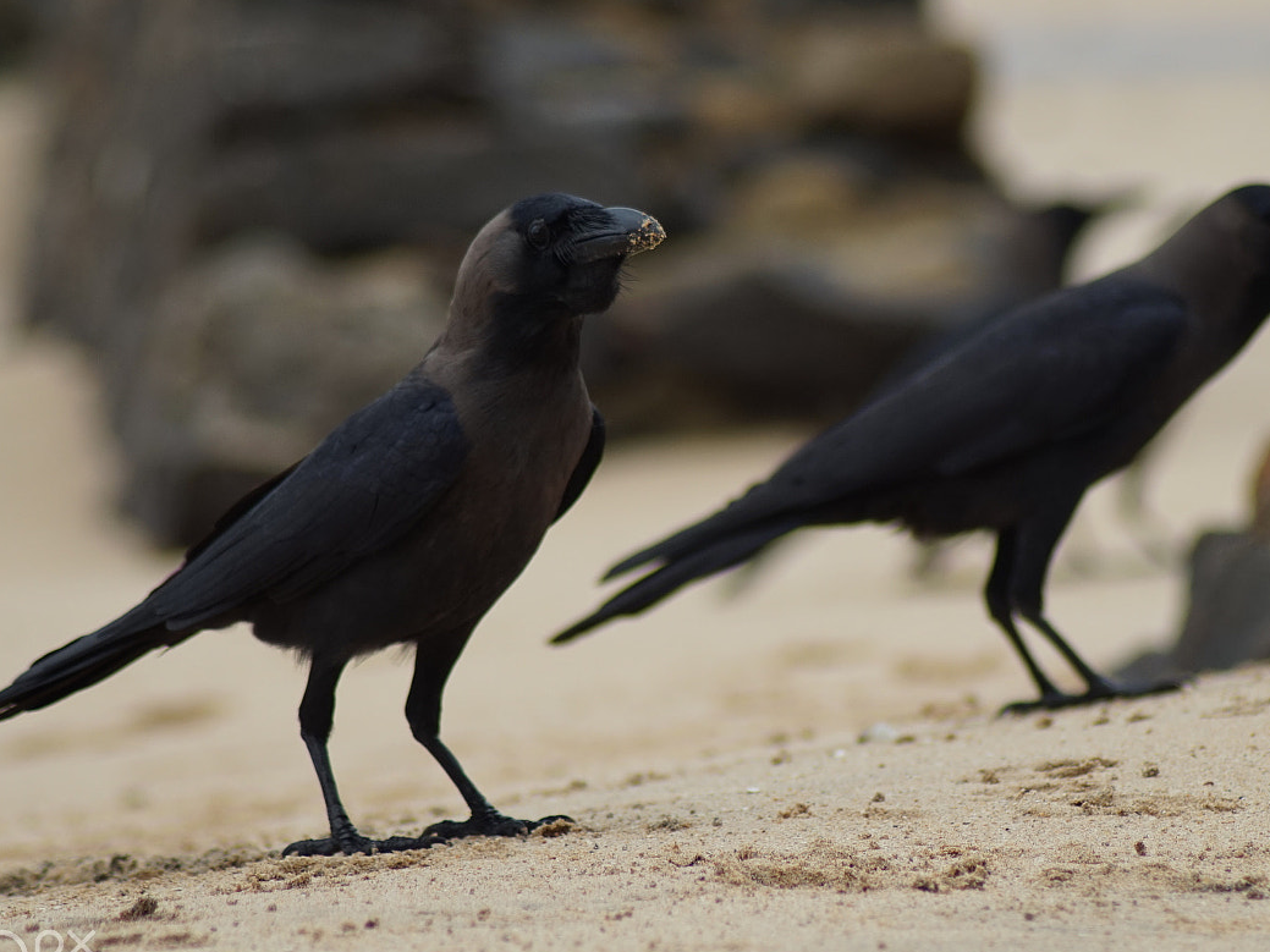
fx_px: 12546
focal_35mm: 342
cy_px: 467
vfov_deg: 4.3
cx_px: 770
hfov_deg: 5.8
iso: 160
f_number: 4.5
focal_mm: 154
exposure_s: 1/250
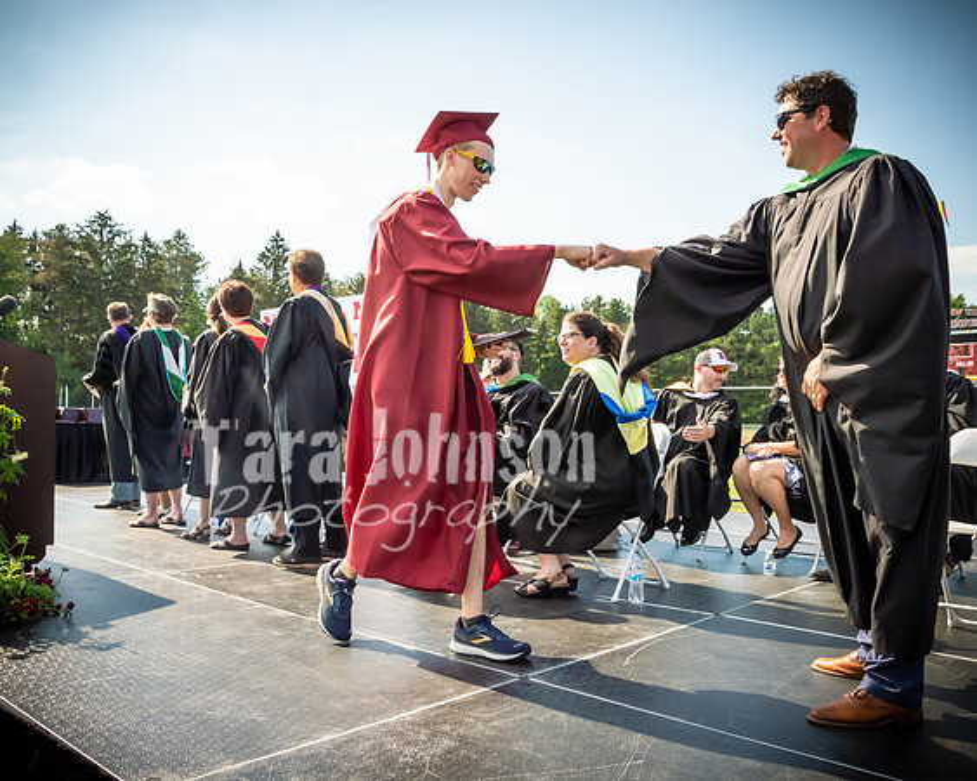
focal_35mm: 29
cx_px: 488
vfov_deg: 50.3
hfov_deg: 60.9
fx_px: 831
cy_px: 390
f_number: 7.1
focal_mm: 17
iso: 200
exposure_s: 1/800
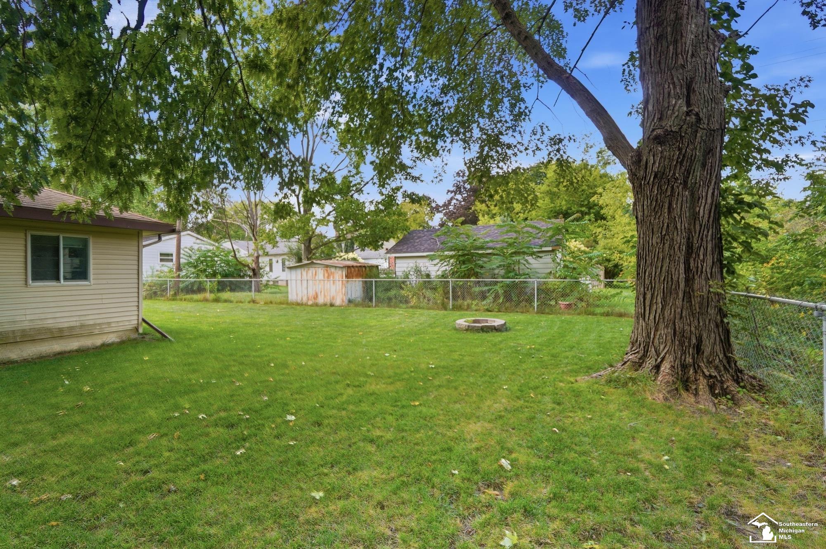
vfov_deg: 77.2
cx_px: 413
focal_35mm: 15
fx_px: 344
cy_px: 274
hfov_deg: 100.4
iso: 100
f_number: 4.5
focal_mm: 10
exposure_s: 1/2000
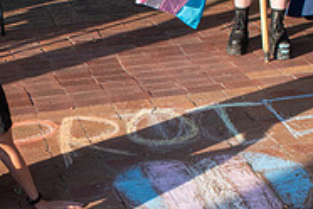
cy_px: 176
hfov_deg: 23.6
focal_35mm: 84
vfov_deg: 16.1
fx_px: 730
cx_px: 39
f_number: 10
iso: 400
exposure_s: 1/200
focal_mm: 18
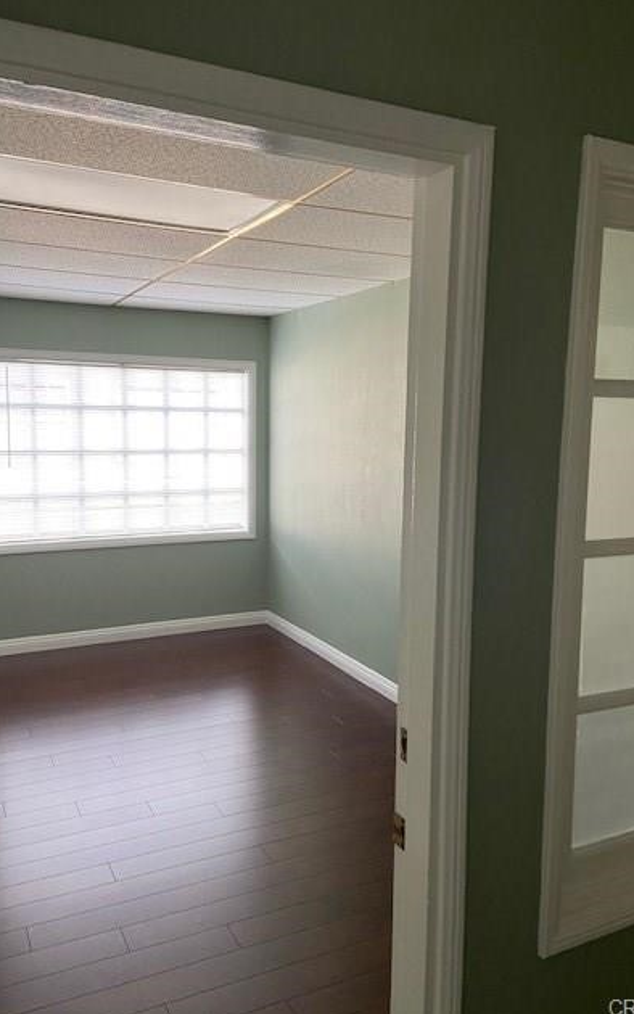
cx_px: 304
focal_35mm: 28
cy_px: 509
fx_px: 774
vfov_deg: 66.5
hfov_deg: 44.5
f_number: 1.8
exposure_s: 1/60
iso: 160
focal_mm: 4.25
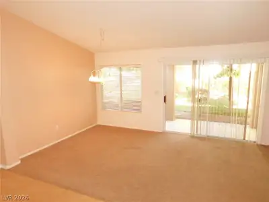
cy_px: 101
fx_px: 179
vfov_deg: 58.9
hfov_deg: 73.9
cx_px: 134
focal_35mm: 23
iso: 200
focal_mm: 4
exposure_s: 1/30
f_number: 3
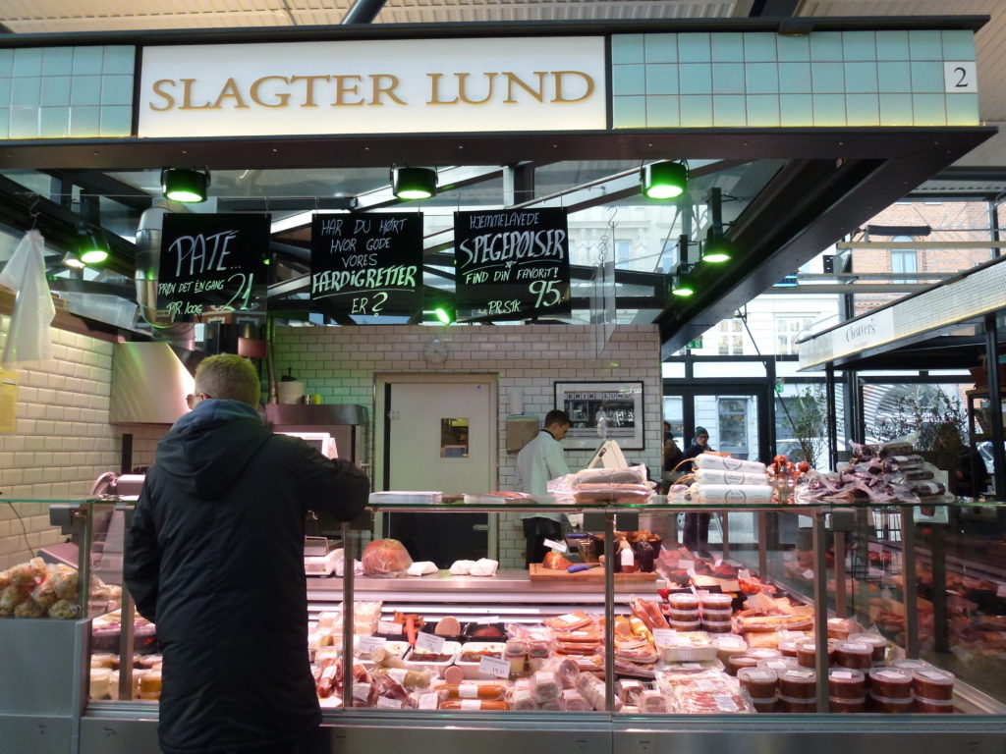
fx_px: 756
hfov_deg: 67.3
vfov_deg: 53.1
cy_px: 377
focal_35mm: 26
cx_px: 503
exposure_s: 1/60
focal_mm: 4.7
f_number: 3.4
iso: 250
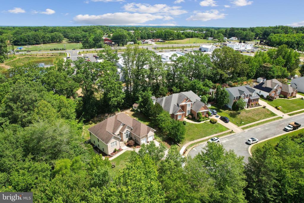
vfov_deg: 57.2
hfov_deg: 78.6
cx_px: 152
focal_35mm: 22
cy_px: 102
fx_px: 186
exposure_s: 1/1000
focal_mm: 8.4
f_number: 2.8
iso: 100
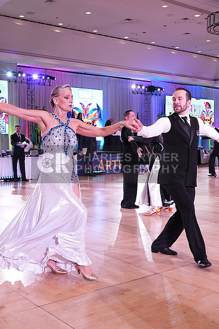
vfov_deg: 46.4
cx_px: 110
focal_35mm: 42
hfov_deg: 31.9
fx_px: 383
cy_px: 164
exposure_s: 1/320
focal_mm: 28
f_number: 5.6
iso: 3200
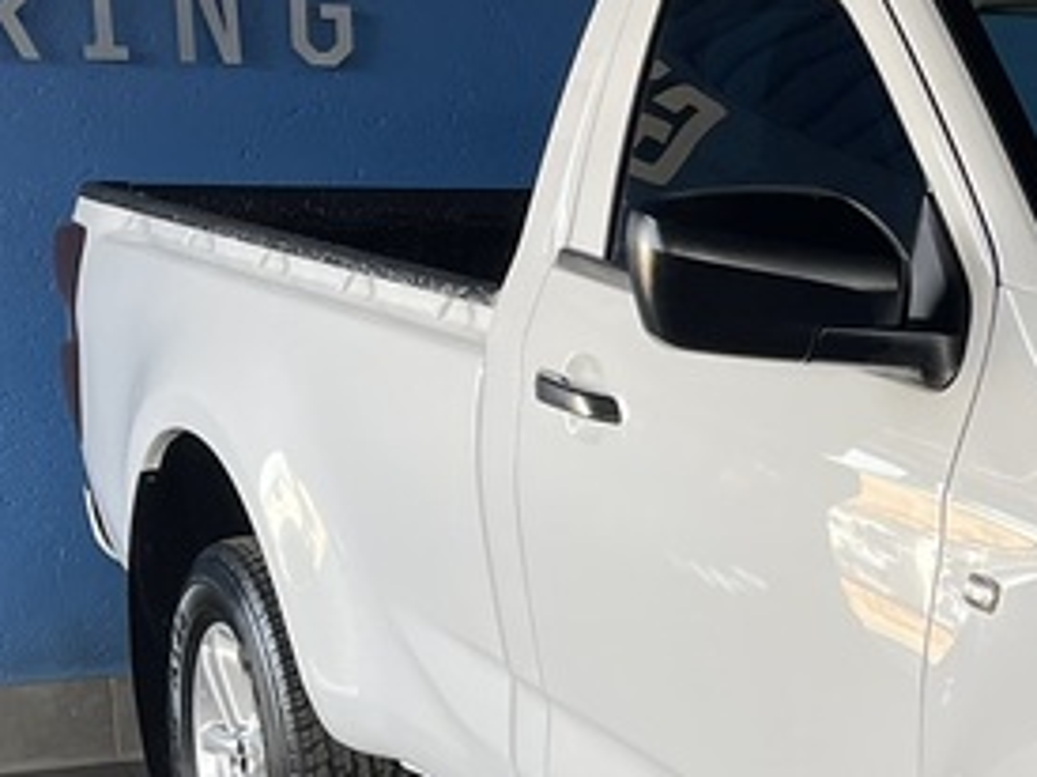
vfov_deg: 15.6
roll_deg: -1.0
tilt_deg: -13.3
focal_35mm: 93
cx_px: 1474
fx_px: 2785
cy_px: 777
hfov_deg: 19.0
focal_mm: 5.1
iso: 64
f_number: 1.6
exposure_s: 1/121
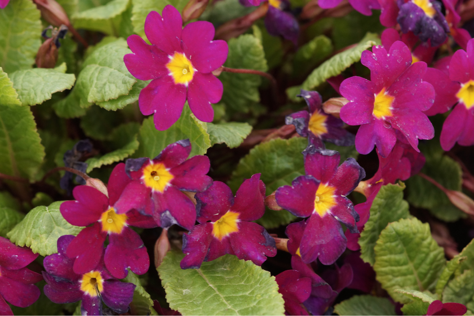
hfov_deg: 13.7
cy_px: 158
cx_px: 237
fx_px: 1975
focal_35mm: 150
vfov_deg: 9.1
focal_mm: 100
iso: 640
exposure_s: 1/160
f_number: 6.3
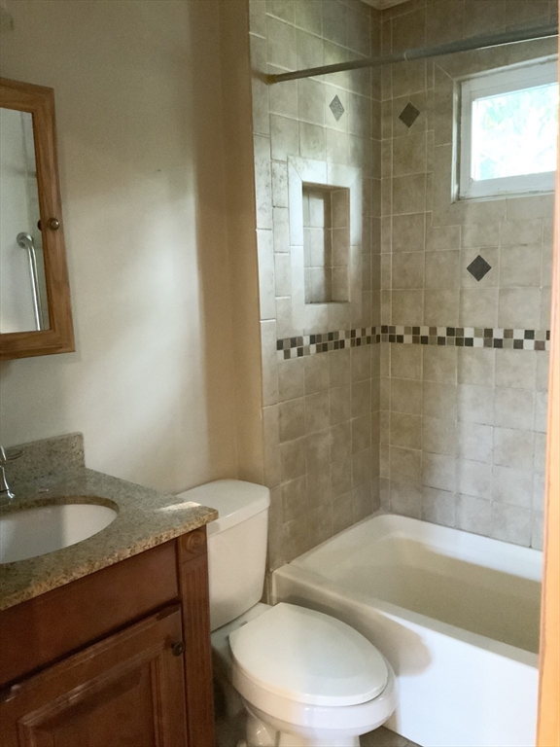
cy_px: 374
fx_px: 626
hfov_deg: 48.2
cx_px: 280
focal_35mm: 29
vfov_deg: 61.7
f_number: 1.8
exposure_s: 1/24
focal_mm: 3
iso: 500
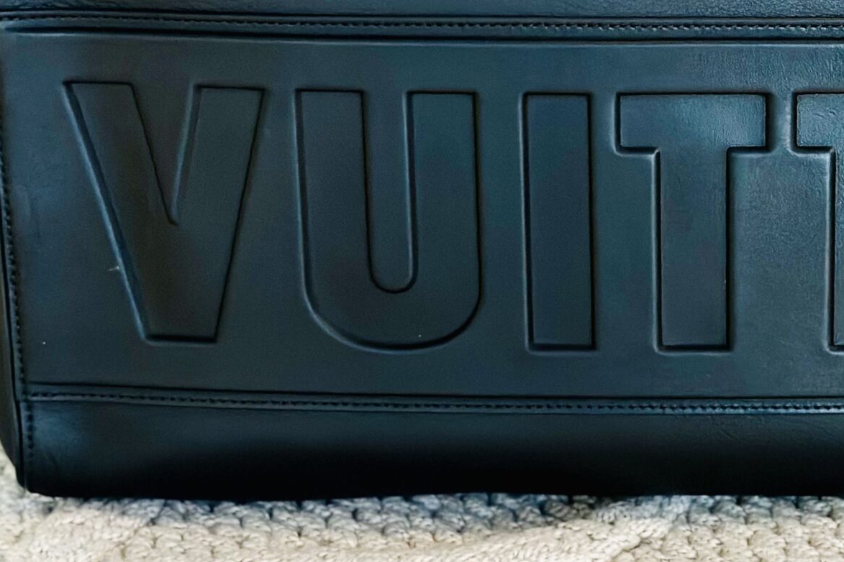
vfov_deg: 12.5
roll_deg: +0.6
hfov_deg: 18.5
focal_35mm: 109
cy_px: 187
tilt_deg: -21.5
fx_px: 2555
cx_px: 704
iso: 320
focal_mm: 6.86
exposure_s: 1/40
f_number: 1.78
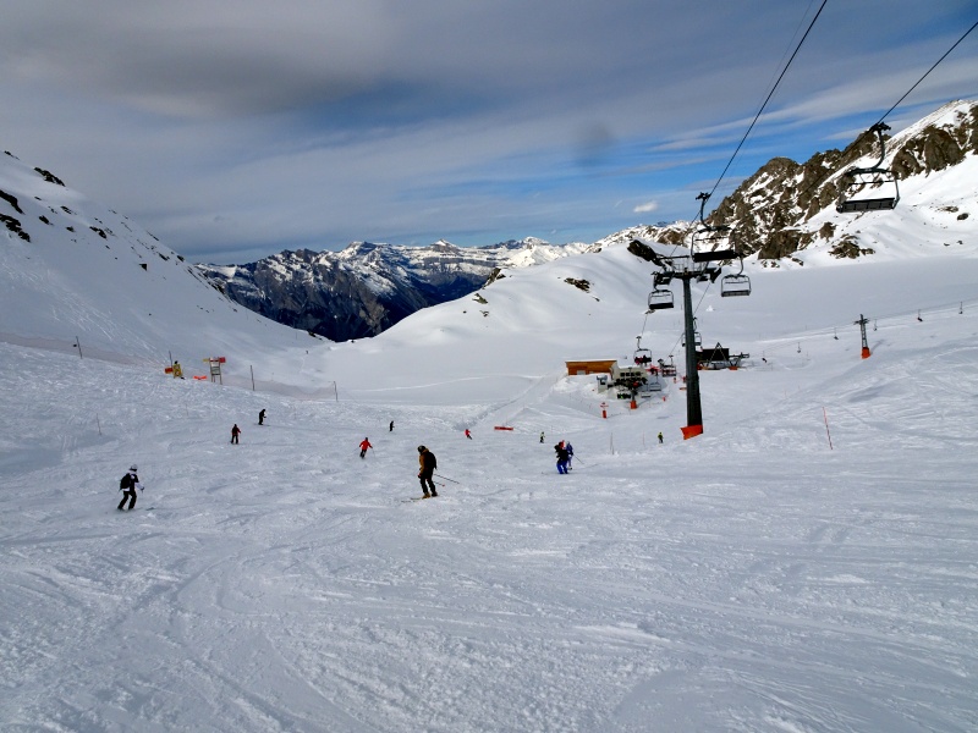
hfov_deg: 71.6
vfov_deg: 56.8
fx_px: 678
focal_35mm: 24
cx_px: 489
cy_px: 366
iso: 80
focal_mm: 4.1
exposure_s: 1/2000
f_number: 4
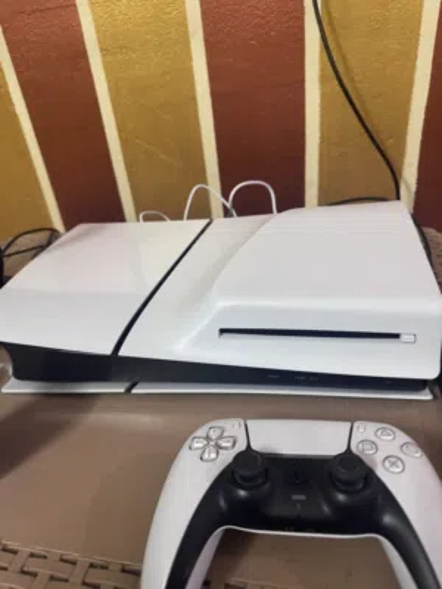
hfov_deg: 56.8
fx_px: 409
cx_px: 221
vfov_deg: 71.6
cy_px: 294
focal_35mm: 24
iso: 500
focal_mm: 6.76
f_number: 1.78
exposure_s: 1/50
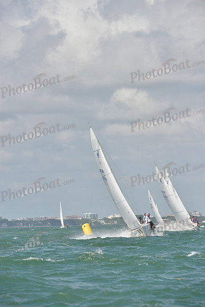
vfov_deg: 10.3
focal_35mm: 200
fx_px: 1707
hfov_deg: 6.9
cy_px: 154
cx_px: 102
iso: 280
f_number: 8
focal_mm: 200
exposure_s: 1/1250
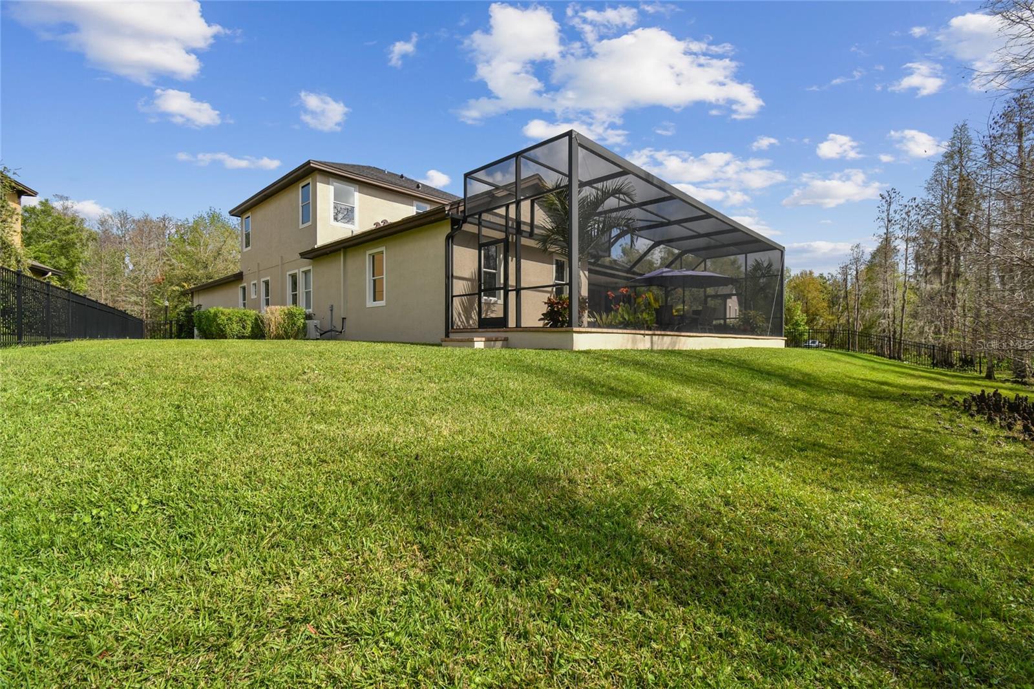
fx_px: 431
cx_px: 517
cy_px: 344
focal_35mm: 15
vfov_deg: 77.3
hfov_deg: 100.4
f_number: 7.1
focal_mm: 10
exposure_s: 1/125
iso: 100
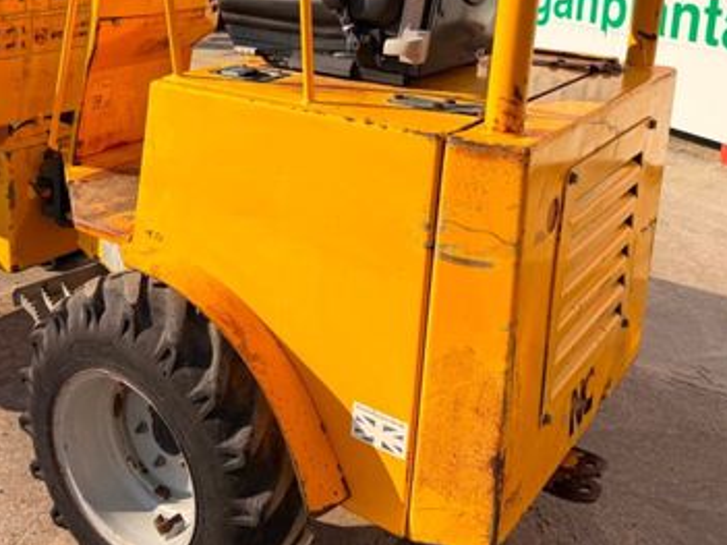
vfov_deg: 34.4
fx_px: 861
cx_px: 182
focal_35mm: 41
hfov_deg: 44.3
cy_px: 135
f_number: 1.78
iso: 80
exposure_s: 1/4975
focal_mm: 6.76
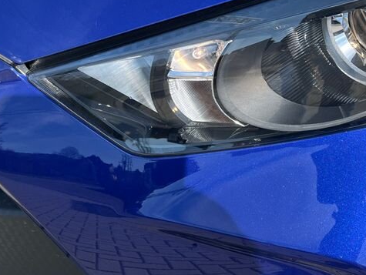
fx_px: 593
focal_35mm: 56
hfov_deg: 32.7
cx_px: 323
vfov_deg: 25.4
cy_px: 30
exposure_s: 1/1175
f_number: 1.6
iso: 50
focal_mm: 5.1
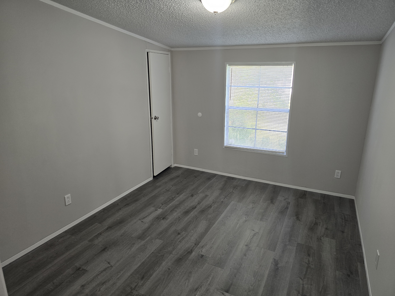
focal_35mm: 23
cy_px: 148
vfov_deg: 58.9
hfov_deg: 73.9
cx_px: 198
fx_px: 262
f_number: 1.7
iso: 160
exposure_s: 1/120
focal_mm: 6.3
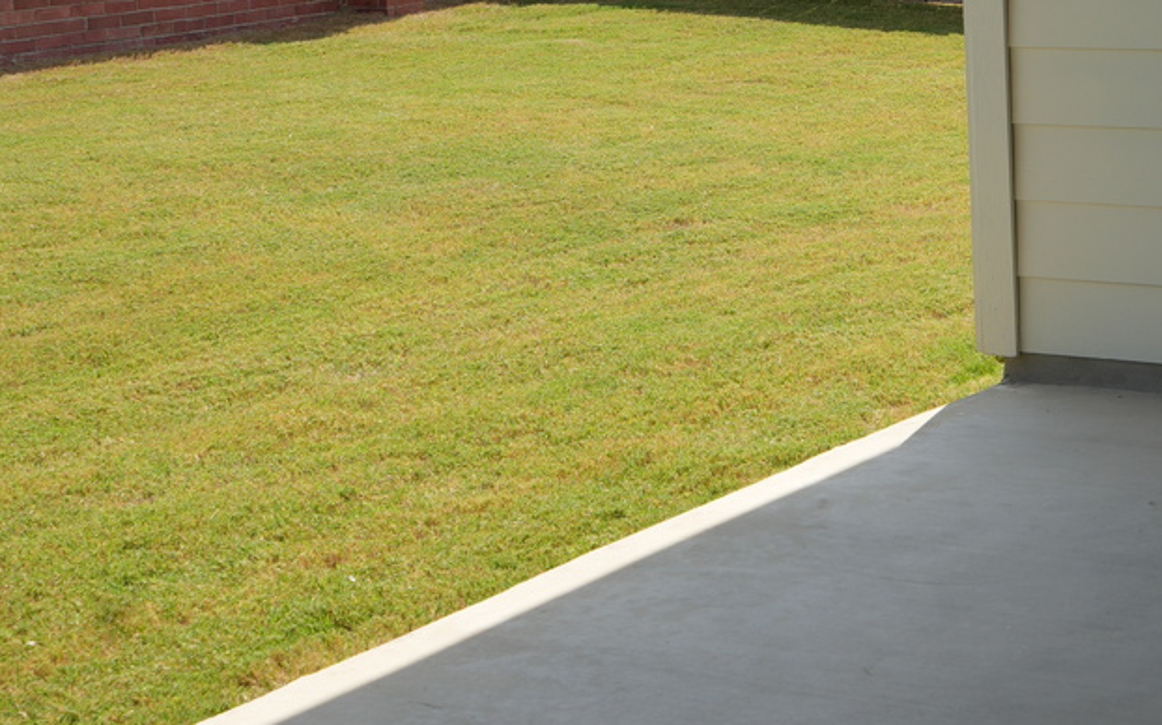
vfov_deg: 14.9
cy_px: -105
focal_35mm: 85
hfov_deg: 24.1
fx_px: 2690
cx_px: 874
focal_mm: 32
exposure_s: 1/320
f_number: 5.6
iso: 100
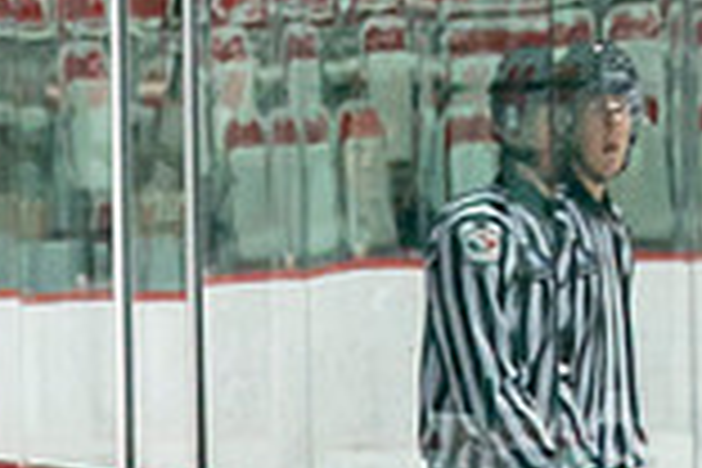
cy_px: 1319
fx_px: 17490
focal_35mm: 897
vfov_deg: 1.5
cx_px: -407
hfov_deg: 2.3
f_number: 3.2
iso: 400
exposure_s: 1/640
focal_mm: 95
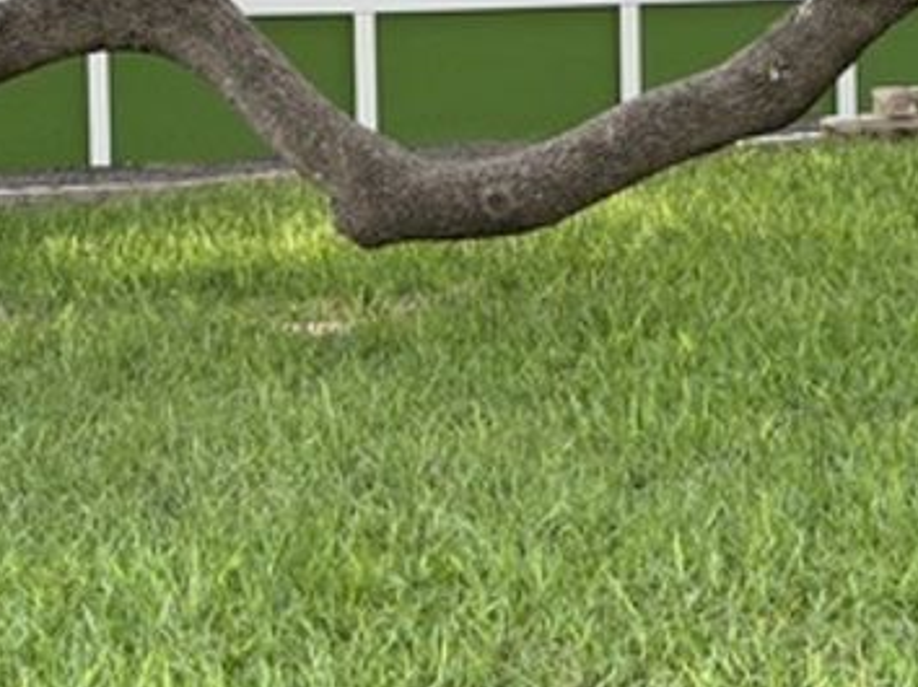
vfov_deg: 10.5
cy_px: -52
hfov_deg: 14.2
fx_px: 3684
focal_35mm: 139
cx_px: 524
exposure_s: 1/202
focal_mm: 6.76
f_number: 1.78
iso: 100
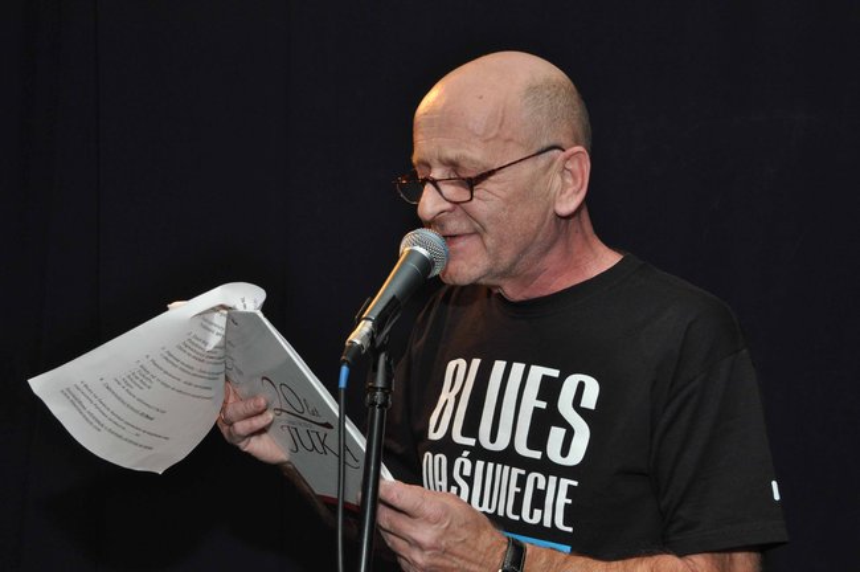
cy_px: 286
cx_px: 430
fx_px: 1575
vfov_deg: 20.6
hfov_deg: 30.5
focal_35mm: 66
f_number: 13
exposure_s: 1/60
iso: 1000
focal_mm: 44
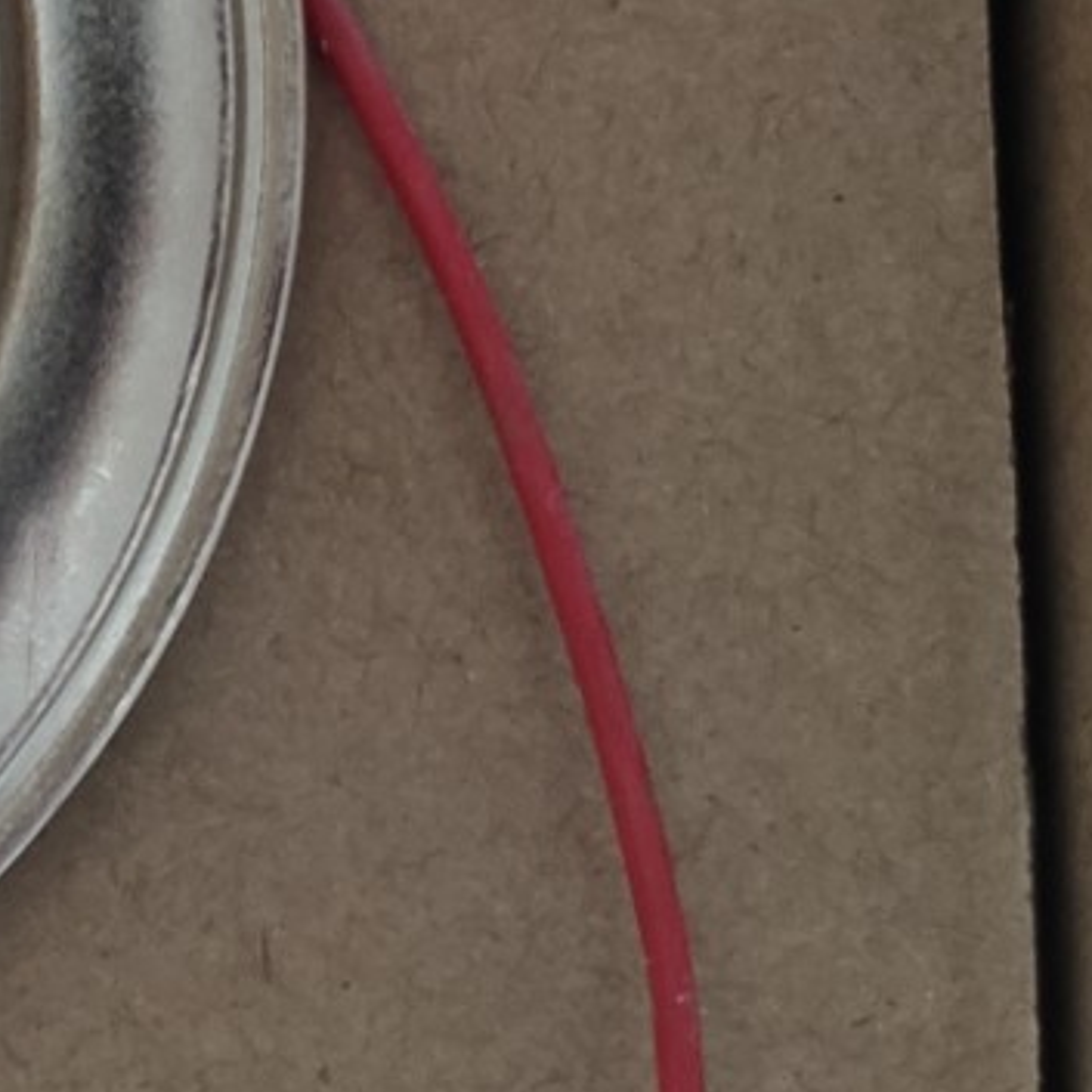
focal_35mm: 125
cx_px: -851
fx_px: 4461
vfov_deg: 13.8
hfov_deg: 12.7
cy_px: 40
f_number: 1.75
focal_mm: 4.77
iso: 818
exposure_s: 1/33
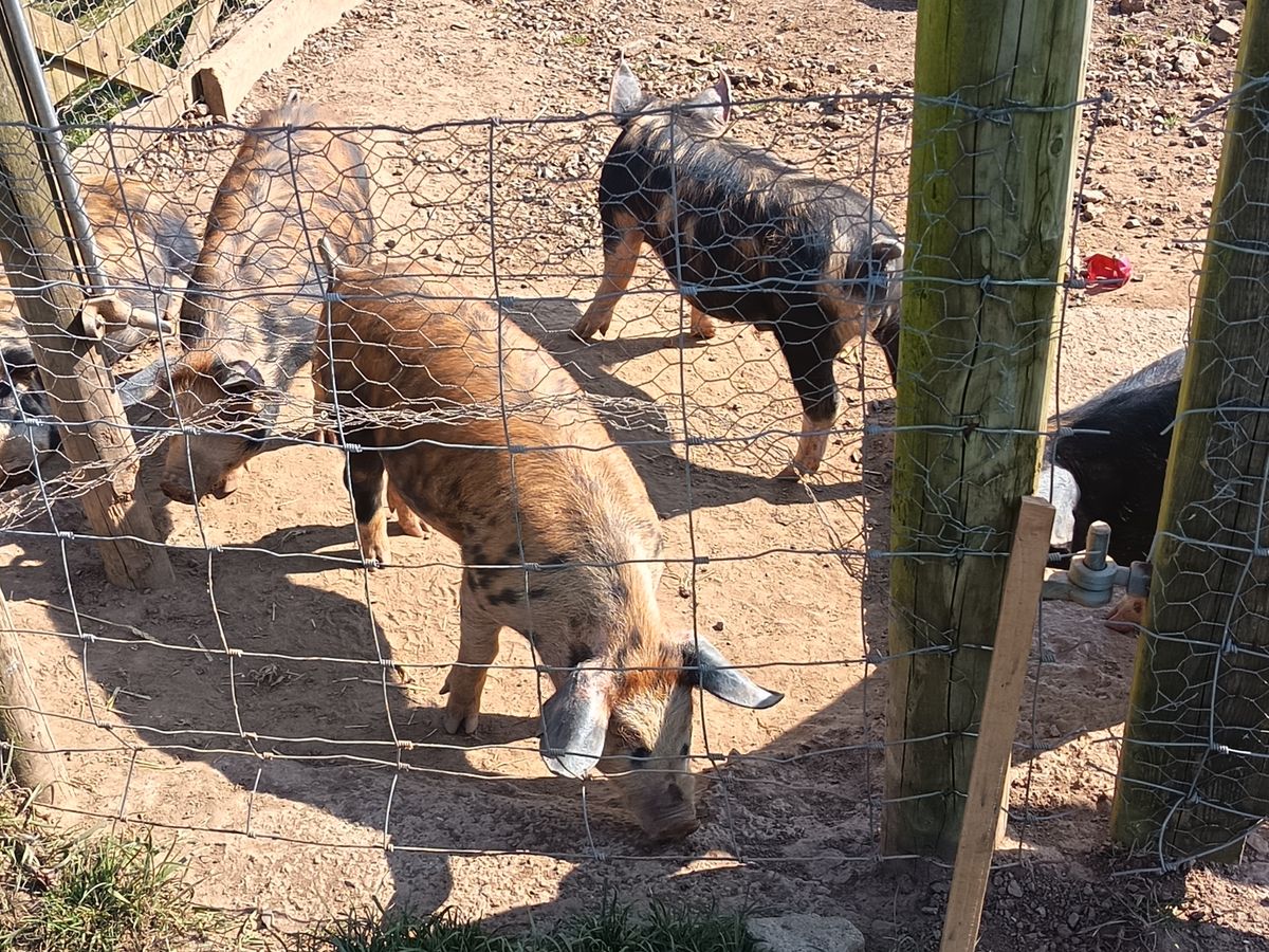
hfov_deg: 39.7
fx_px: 1760
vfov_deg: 30.3
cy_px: 476
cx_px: 634
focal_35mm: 48
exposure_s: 1/600
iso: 214
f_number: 1.75
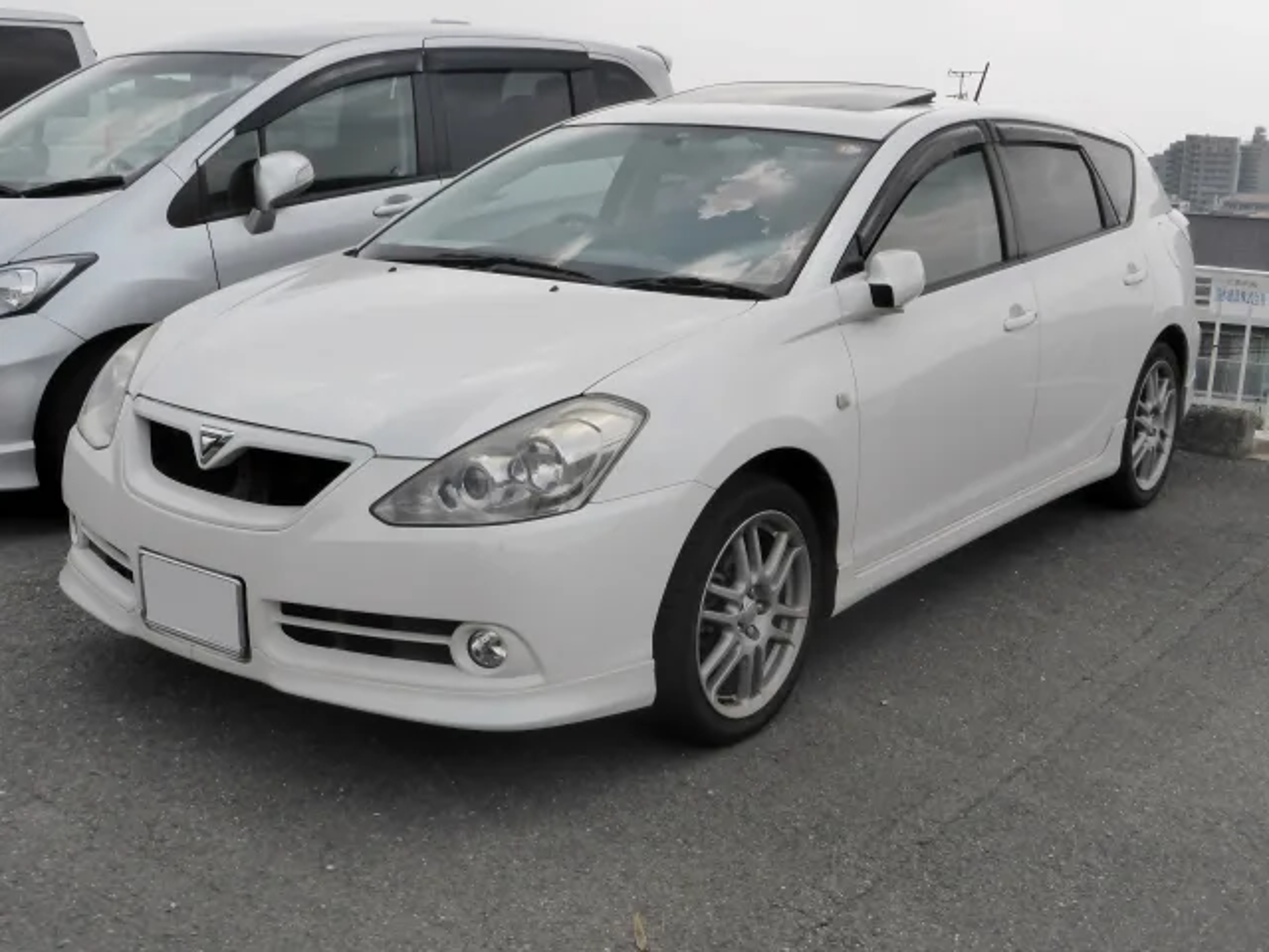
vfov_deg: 33.6
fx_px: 1576
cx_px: 634
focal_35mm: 43
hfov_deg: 43.9
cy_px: 476
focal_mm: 7.4
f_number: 3.9
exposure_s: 1/1300
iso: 200
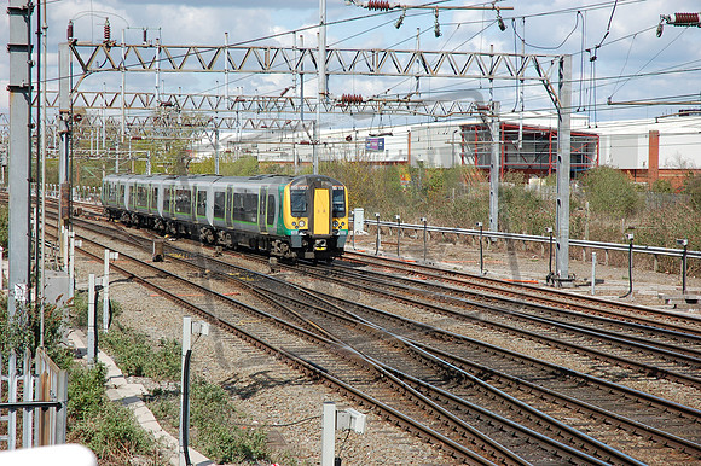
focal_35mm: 105
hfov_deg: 19.5
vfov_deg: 13.0
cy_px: 233
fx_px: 2043
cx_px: 350
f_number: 6.3
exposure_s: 1/640
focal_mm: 70
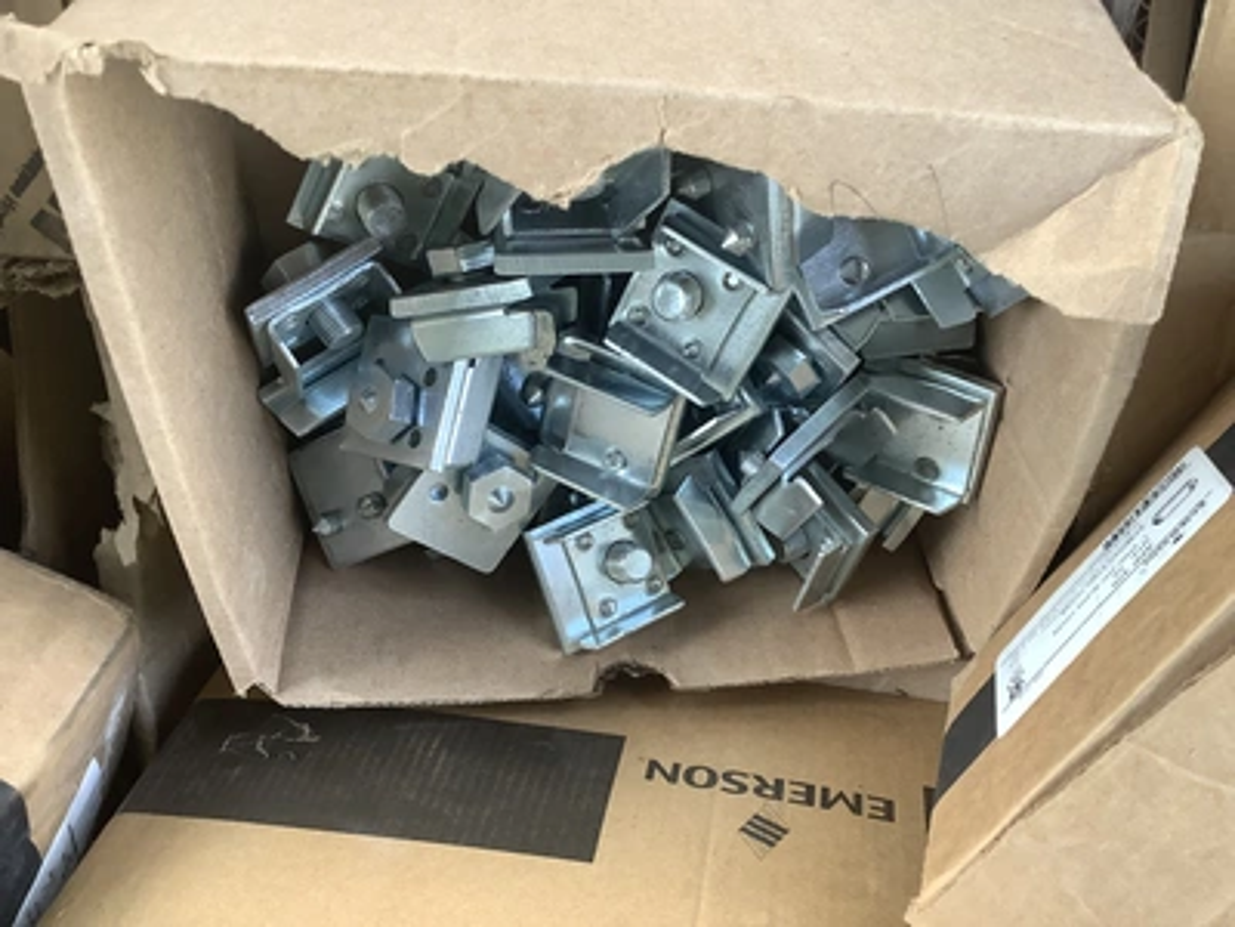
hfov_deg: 58.4
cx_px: 618
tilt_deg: -66.8
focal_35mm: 31
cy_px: 464
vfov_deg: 45.4
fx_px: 1106
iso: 80
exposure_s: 1/100
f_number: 2.4
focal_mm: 3.3
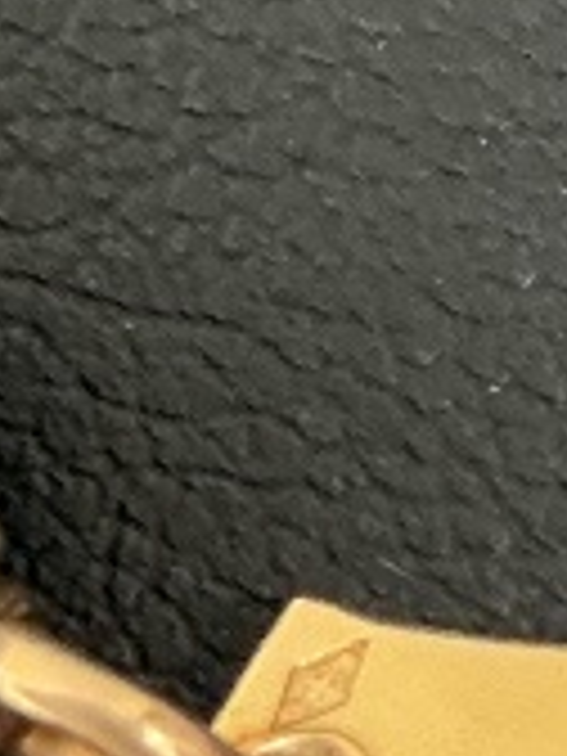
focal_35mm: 207
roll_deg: -0.5
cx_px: 1494
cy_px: 261
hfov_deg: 6.7
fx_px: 4521
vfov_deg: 9.6
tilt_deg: -10.4
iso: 200
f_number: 1.8
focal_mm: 3
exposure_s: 1/60
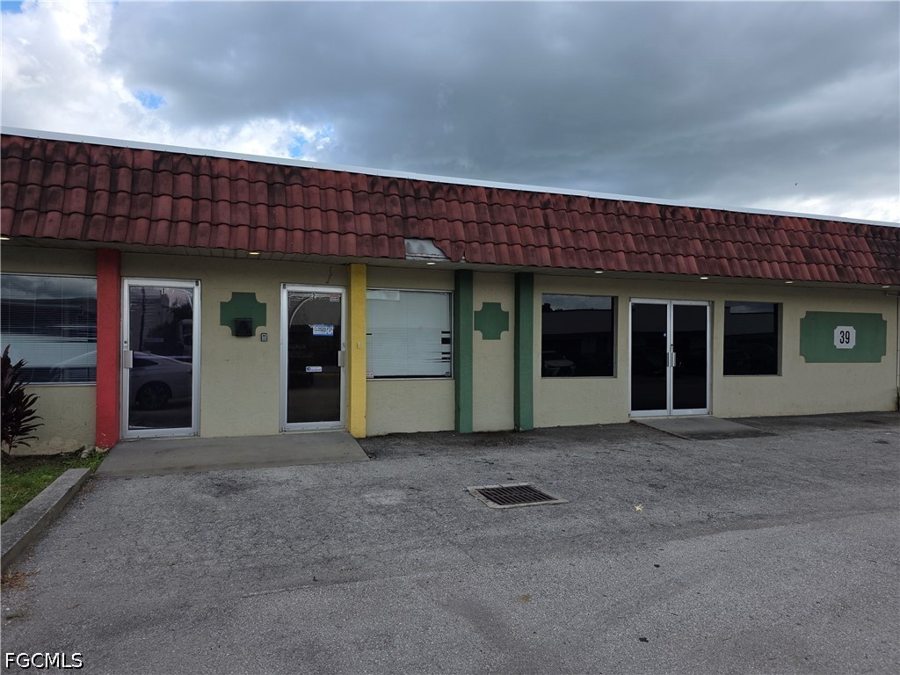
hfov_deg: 73.9
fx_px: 598
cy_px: 338
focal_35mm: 23
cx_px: 450
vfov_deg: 58.9
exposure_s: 1/548
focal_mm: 6.3
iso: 12
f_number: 1.7
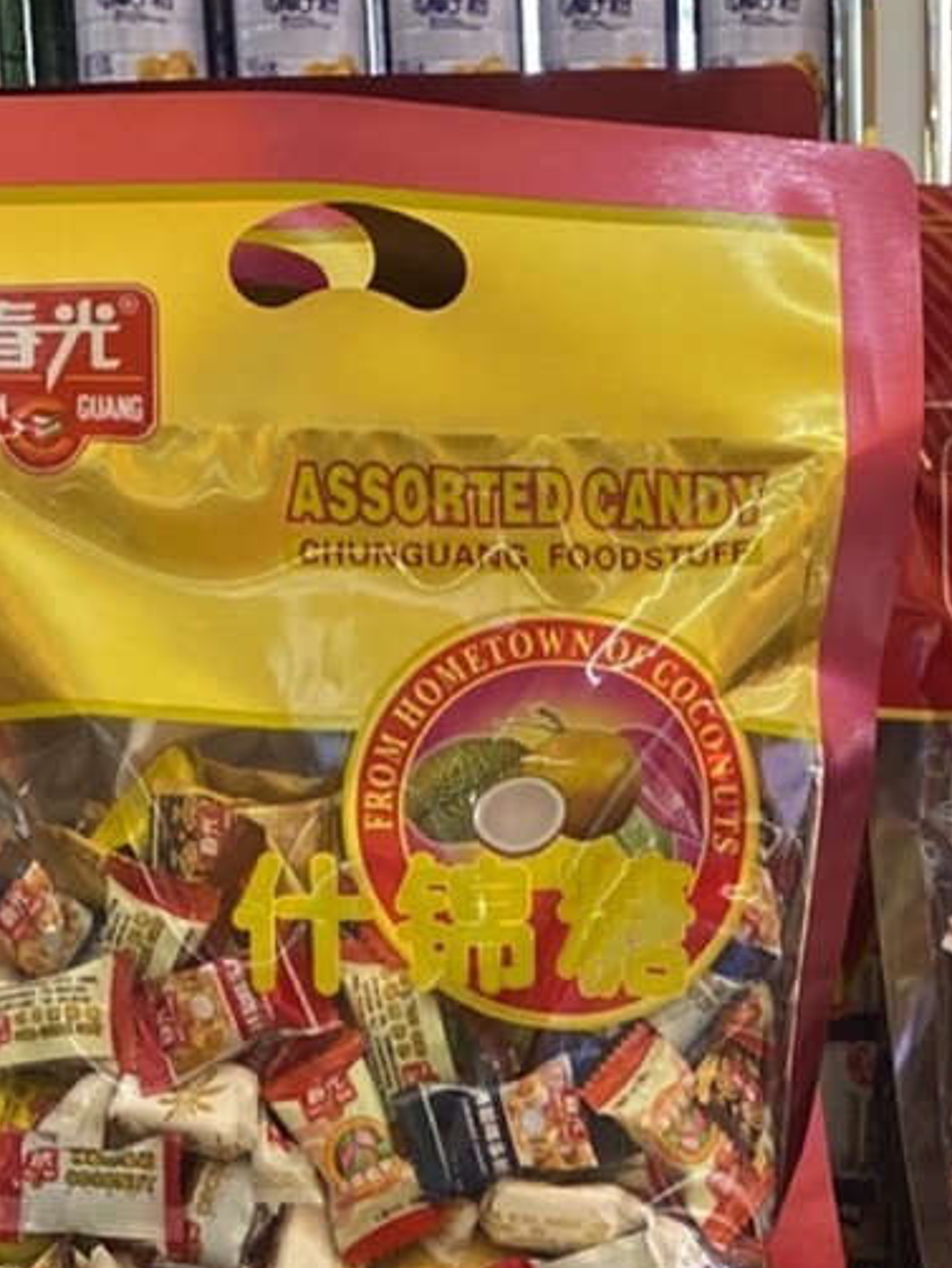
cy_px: 2192
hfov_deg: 13.8
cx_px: 924
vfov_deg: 16.1
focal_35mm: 106
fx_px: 3884
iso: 80
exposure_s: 1/121
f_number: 1.8
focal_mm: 4.25
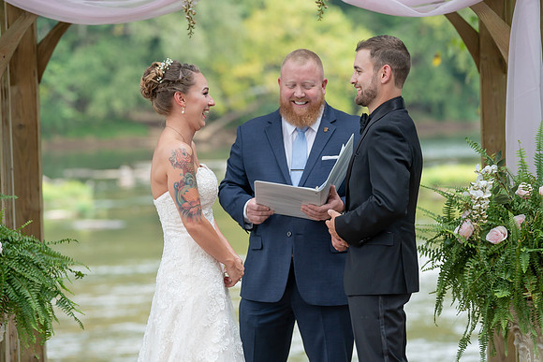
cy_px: 166
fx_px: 2453
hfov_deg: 12.6
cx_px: 242
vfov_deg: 8.4
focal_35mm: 163
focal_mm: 146
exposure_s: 1/200
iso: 320
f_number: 4
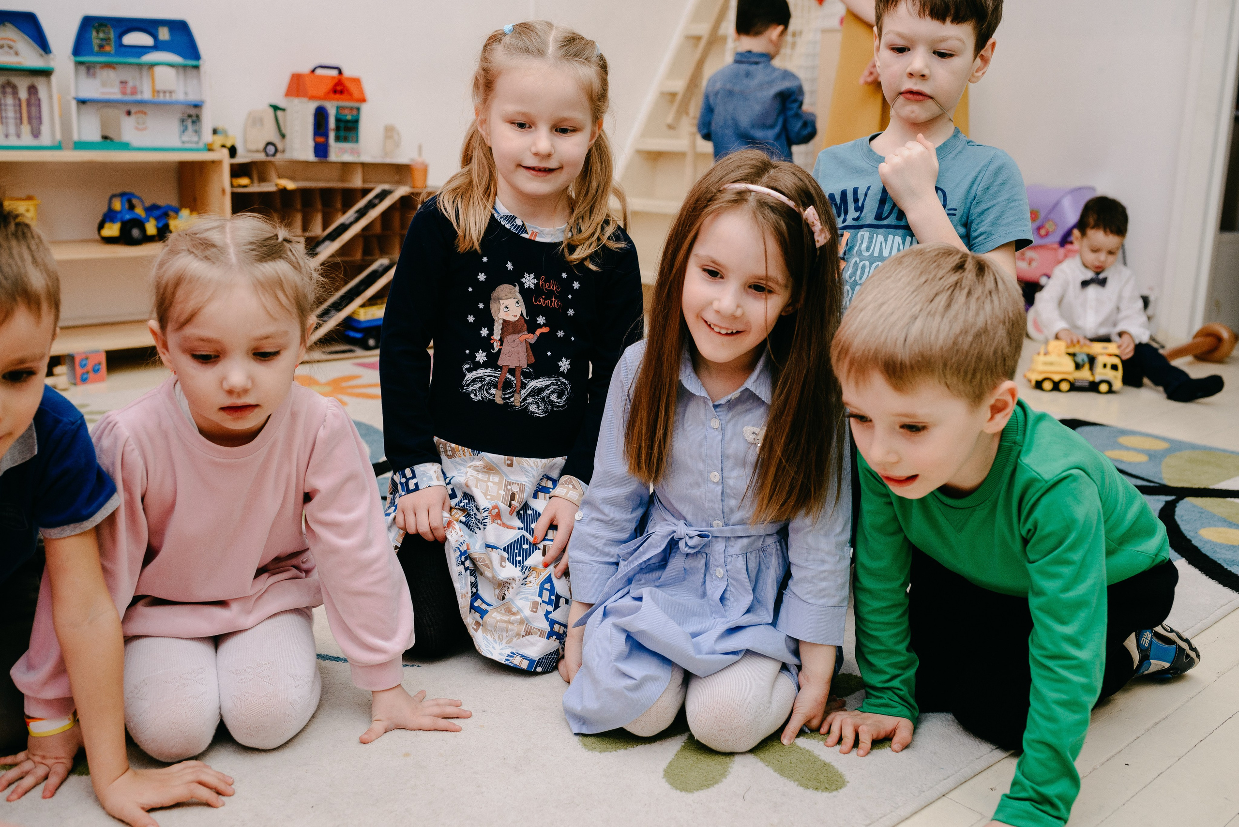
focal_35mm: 35
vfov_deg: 37.9
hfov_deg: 54.4
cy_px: 414
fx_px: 1205
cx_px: 620
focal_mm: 35
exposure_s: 1/160
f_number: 3.5
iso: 400
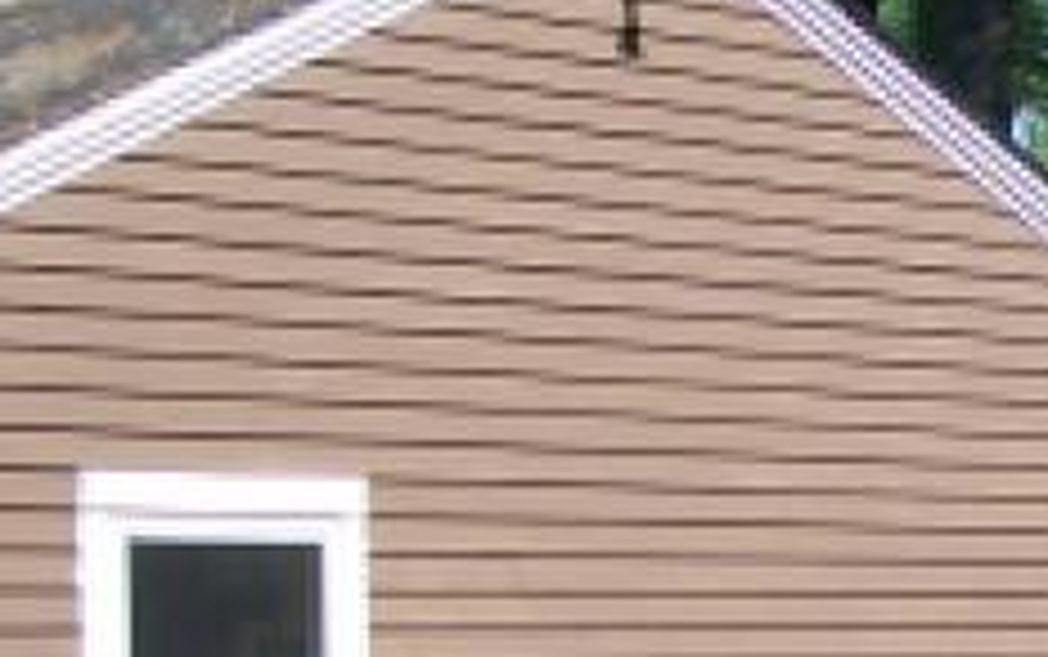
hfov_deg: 11.6
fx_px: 5059
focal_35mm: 177
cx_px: 1187
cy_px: 551
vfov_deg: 7.4
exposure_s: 1/800
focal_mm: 6.3
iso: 80
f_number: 2.8
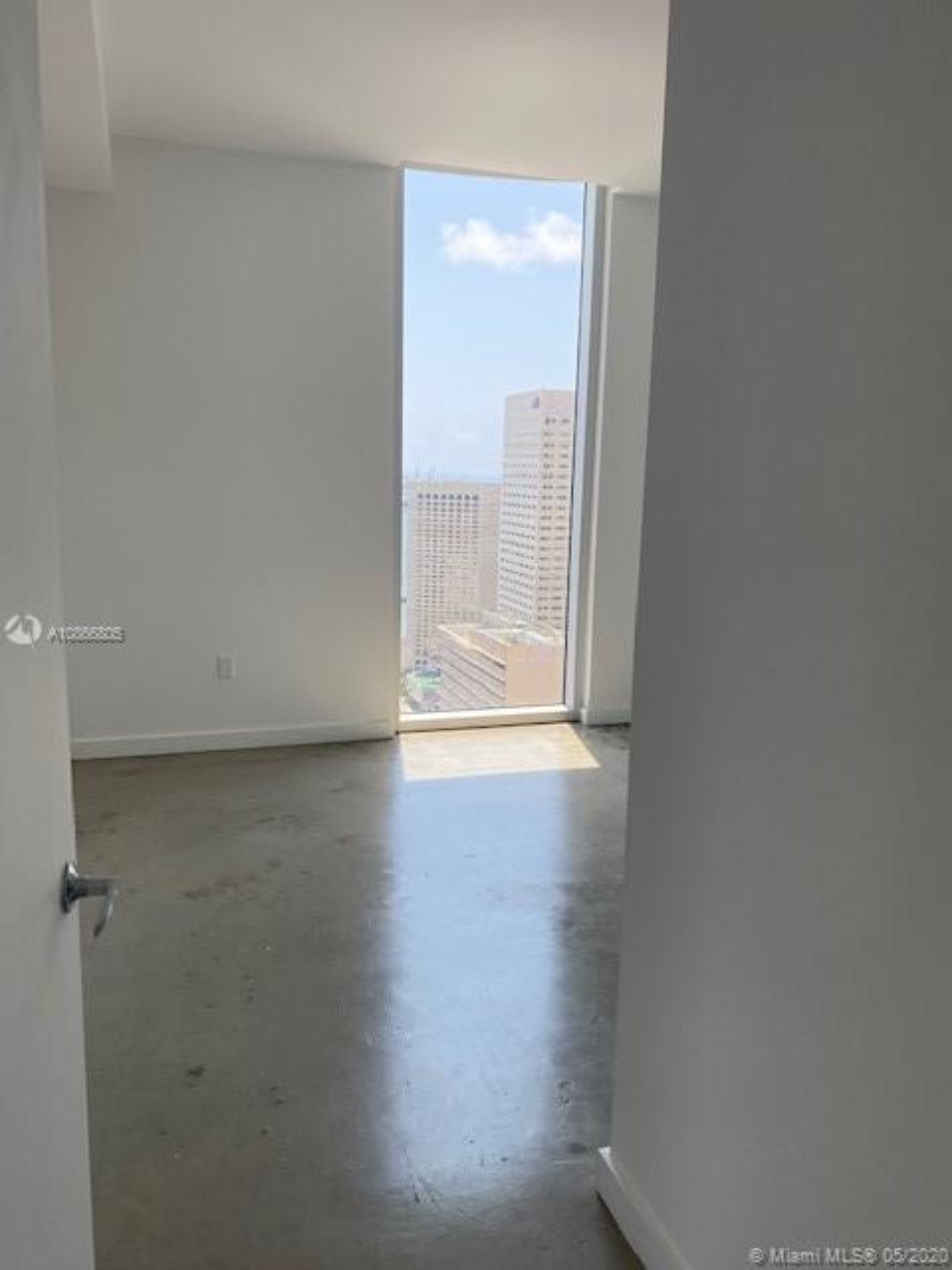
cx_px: 476
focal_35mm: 26
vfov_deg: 67.3
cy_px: 635
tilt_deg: -6.7
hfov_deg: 53.1
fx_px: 953
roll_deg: -2.5
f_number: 1.8
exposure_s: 1/289
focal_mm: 4.25
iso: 32
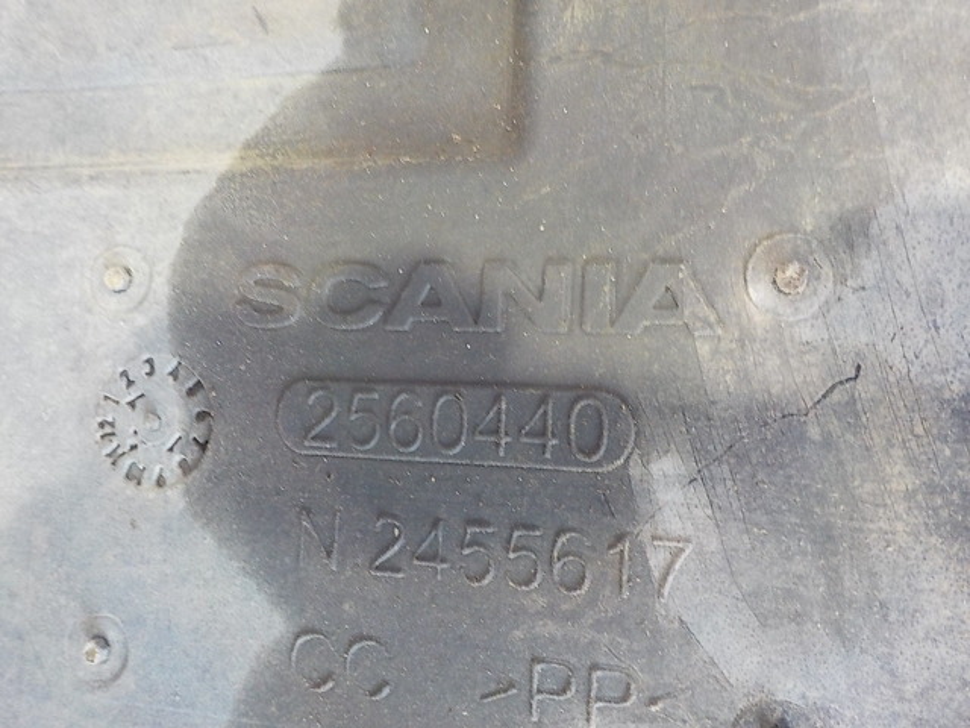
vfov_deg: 46.8
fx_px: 841
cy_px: 364
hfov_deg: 60.0
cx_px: 485
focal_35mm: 30
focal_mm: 4.1
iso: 400
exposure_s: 1/15
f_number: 3.3
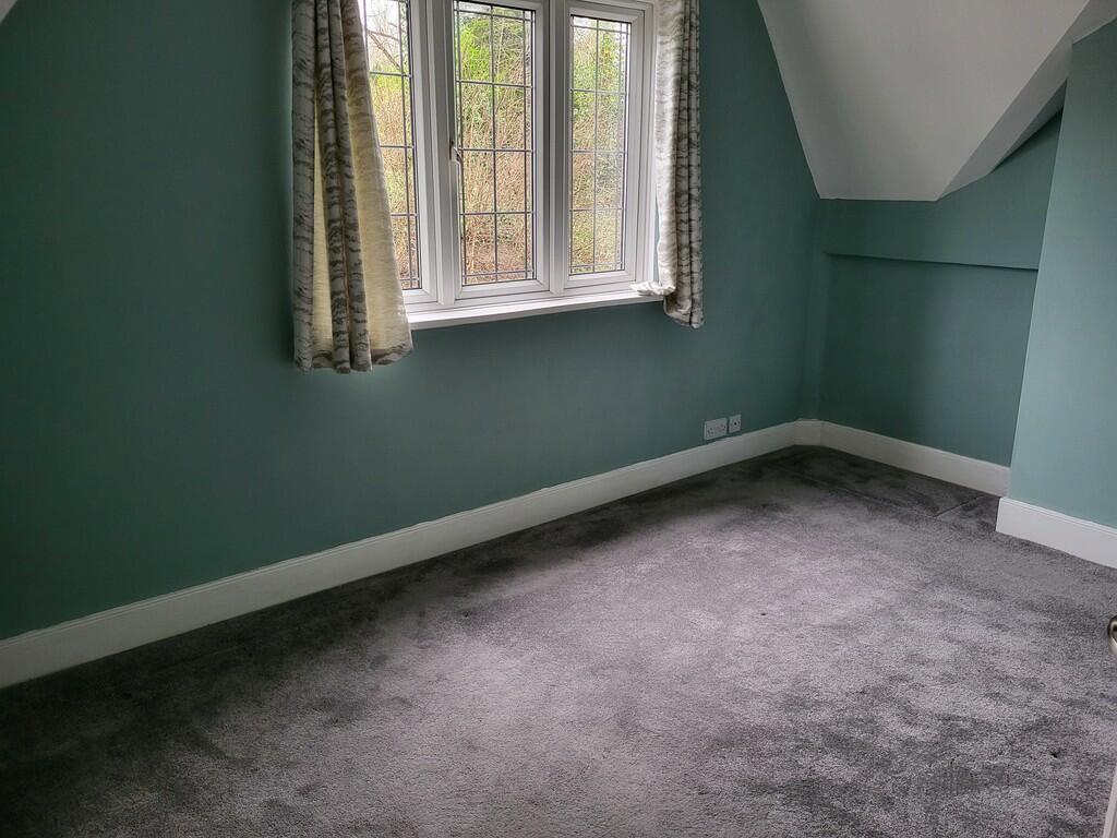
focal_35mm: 26
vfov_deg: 53.1
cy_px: 419
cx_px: 558
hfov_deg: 67.3
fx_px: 839
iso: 400
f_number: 1.8
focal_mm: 5.4
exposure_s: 1/50
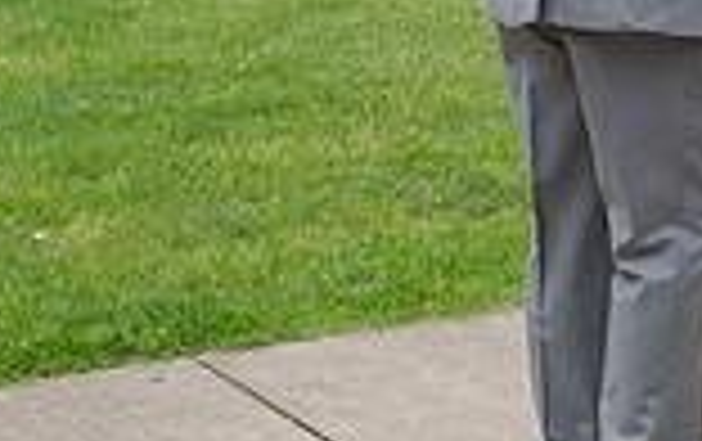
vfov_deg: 8.9
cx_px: 920
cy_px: -73
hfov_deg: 13.7
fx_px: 2797
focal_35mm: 146
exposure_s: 1/500
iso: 100
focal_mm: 35
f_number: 3.5
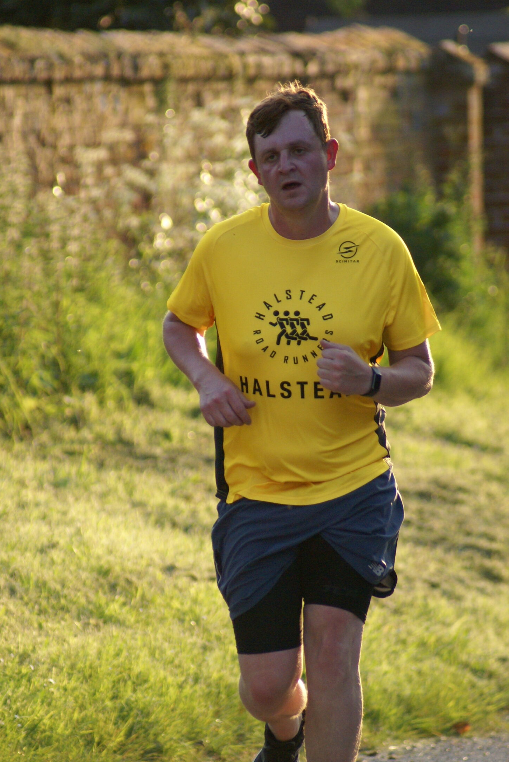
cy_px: 444
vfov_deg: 4.2
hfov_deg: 2.8
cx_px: 217
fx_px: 10458
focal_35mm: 494
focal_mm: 280
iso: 640
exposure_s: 1/500
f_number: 5.6
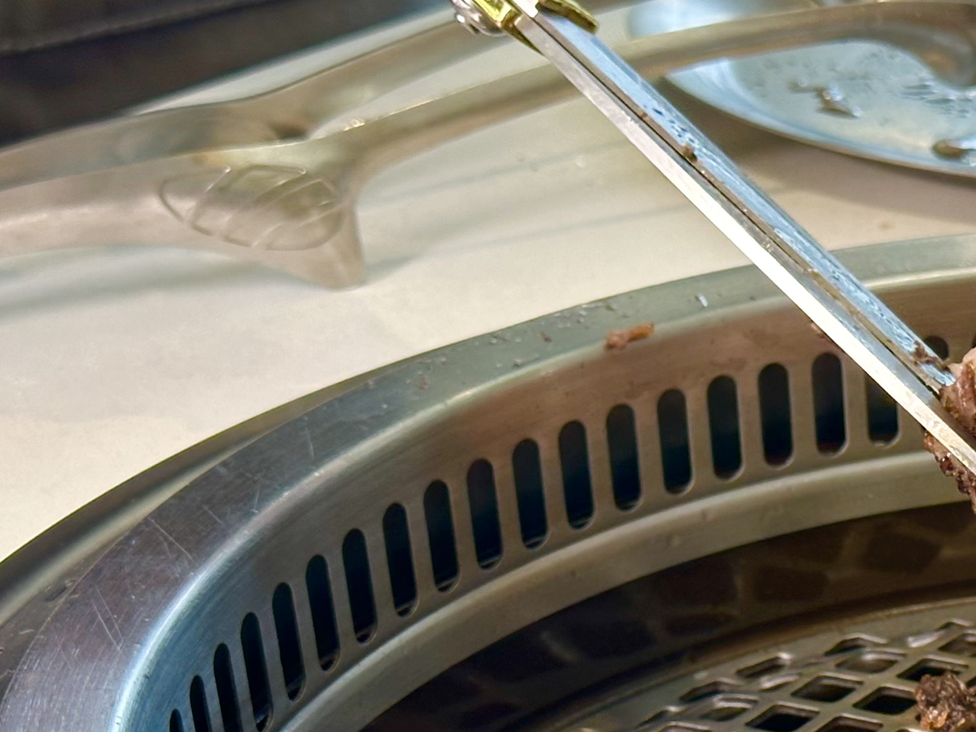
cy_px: 745
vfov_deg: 12.9
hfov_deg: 16.7
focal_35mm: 113
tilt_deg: -30.0
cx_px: 1142
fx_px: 3186
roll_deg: +0.3
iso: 80
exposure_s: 1/90
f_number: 1.78
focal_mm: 6.86
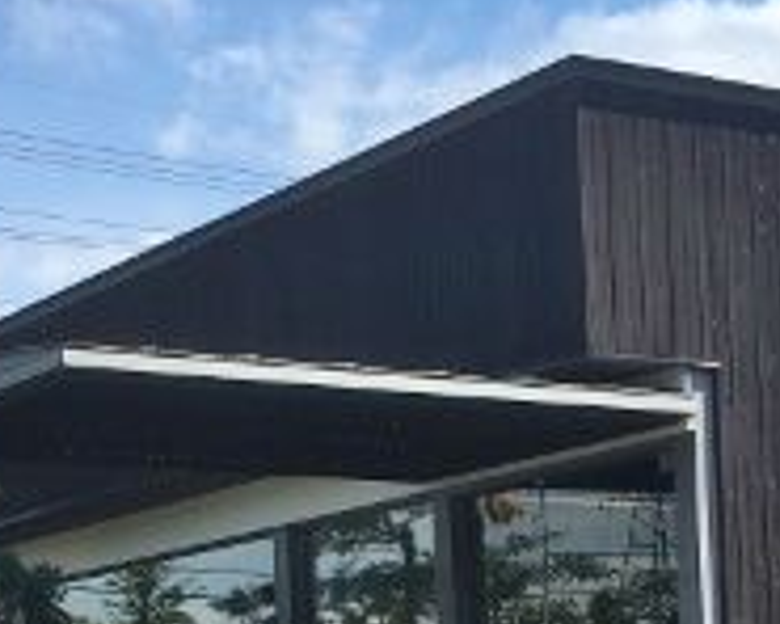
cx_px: 342
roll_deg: +2.5
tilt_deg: -0.2
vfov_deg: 15.1
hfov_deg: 19.6
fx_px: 2262
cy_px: 759
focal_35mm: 98
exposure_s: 1/1261
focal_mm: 4.15
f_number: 2.2
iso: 25
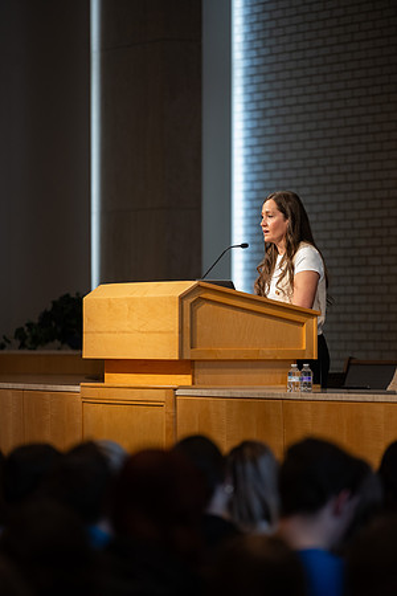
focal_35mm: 200
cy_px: 298
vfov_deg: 10.3
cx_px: 198
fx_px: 3308
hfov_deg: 6.9
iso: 640
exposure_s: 1/160
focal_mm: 200
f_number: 2.8
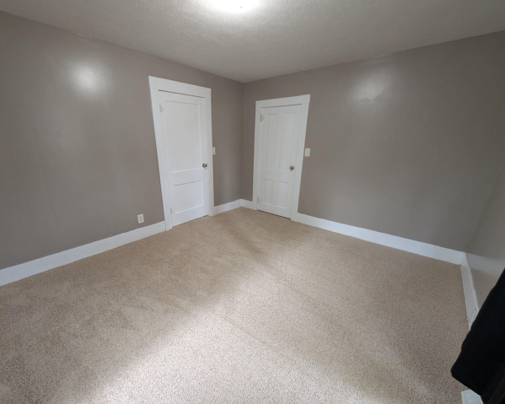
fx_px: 194
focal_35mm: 13
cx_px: 232
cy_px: 209
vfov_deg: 92.2
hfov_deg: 104.6
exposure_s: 1/30
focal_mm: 2.02
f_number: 1.7
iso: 132
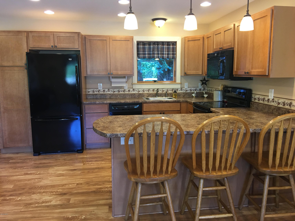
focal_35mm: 29
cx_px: 148
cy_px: 110
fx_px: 247
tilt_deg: -8.2
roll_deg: +1.5
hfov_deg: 61.7
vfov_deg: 48.2
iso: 40
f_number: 2.2
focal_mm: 4.15
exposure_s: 1/15
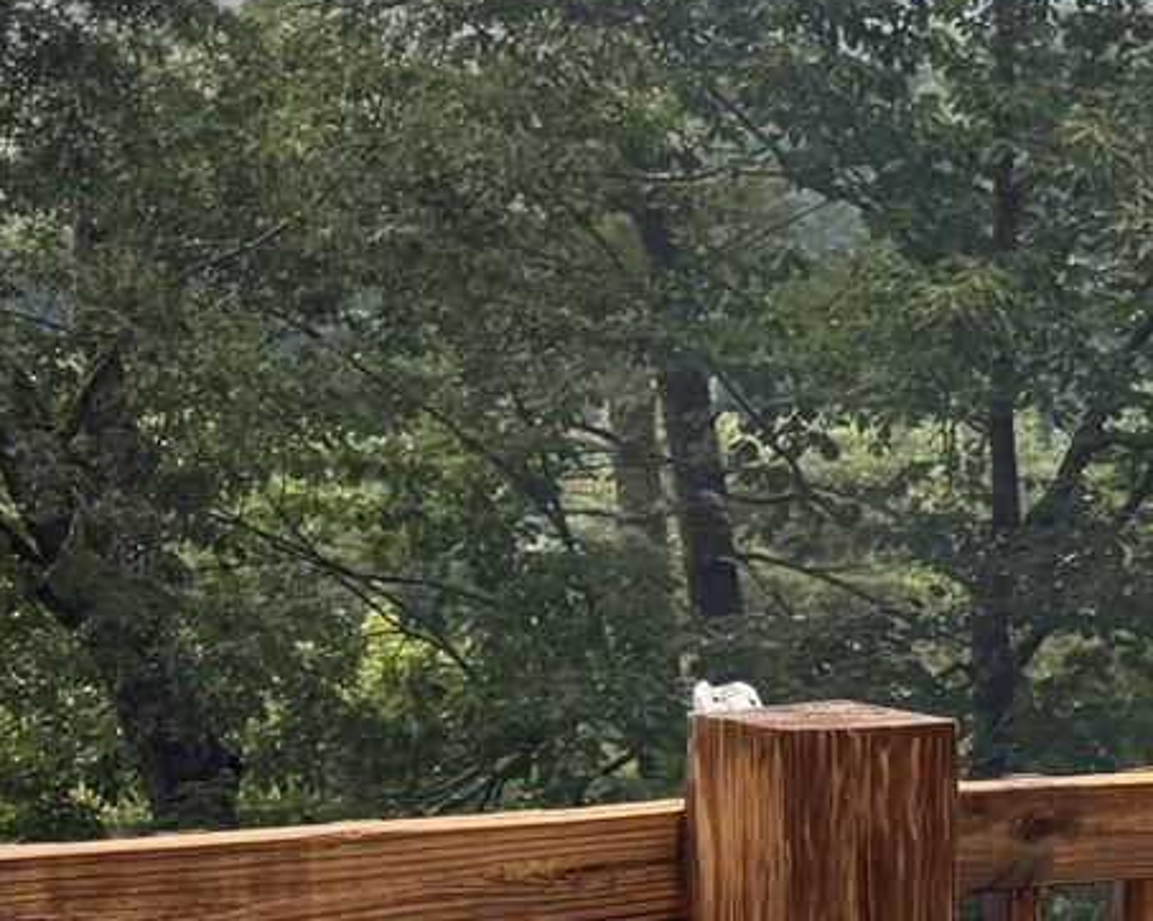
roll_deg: -4.6
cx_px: 2174
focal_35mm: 106
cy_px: 779
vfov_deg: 14.4
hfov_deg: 15.2
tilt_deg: -7.8
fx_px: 3616
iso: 80
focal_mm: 6.76
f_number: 1.78
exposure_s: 1/651
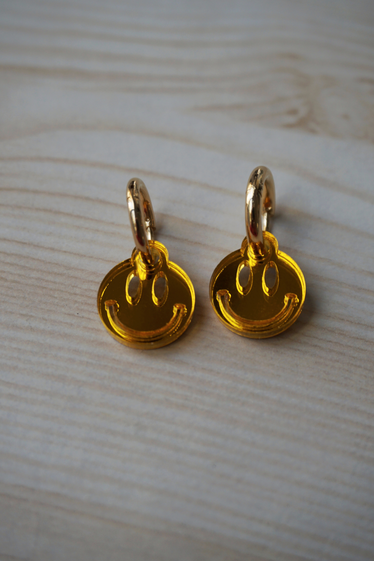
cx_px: 193
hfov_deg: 27.8
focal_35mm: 49
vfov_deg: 40.7
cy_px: 269
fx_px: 757
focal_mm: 29
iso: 200
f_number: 4.5
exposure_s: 1/60
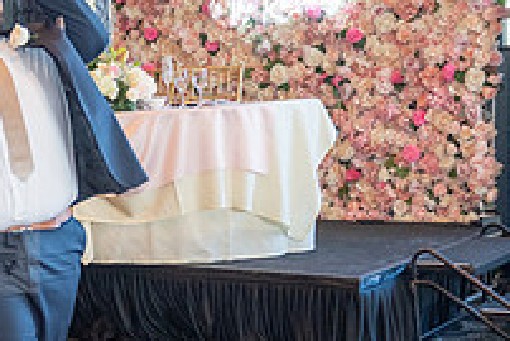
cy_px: 215
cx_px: 91
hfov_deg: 21.4
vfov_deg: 14.6
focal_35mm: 94
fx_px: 1333
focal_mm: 24
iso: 800
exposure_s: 1/200
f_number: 2.8
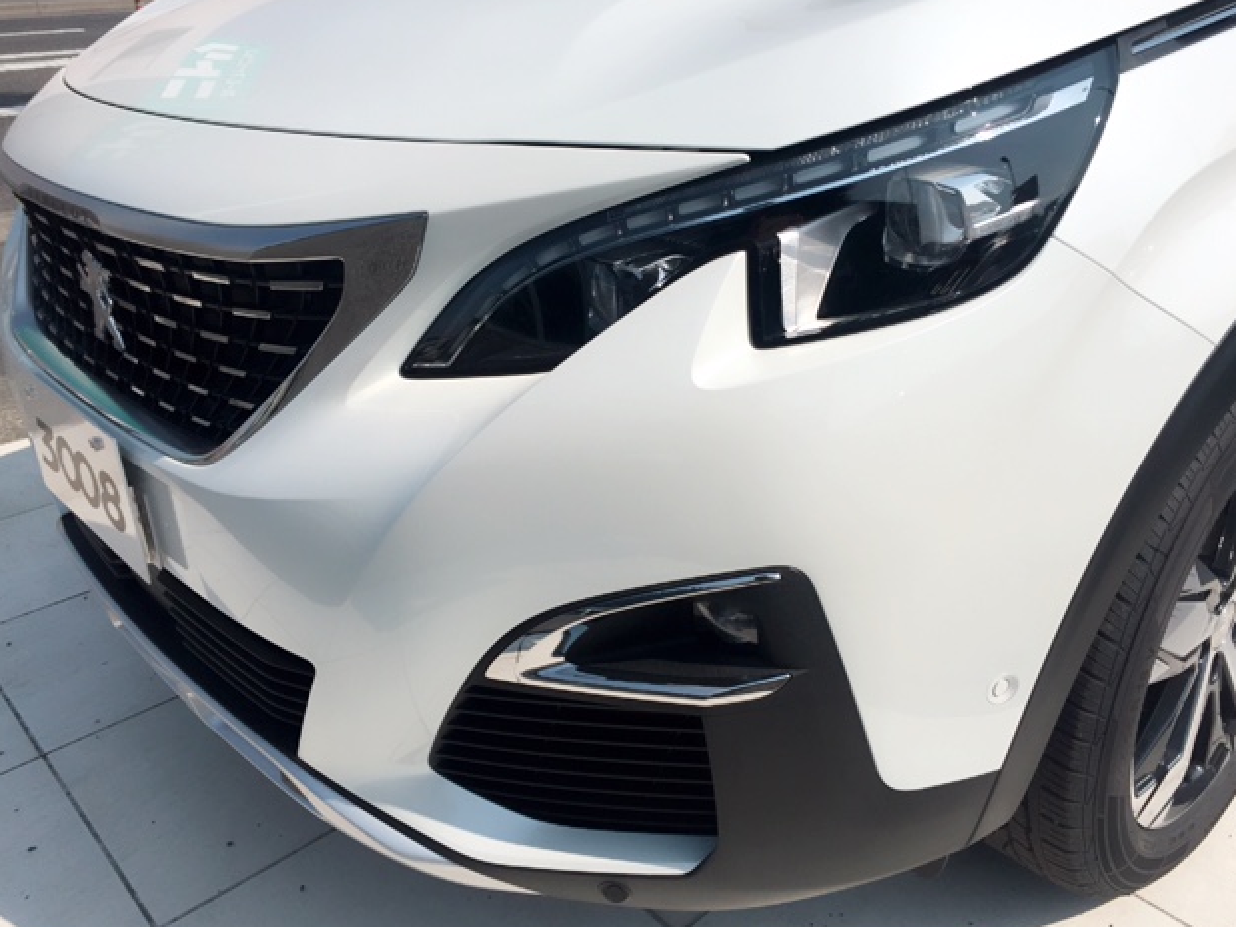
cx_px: 635
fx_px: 1071
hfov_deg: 60.0
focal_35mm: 30
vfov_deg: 46.8
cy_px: 469
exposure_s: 1/3597
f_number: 2.2
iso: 32
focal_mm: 4.15
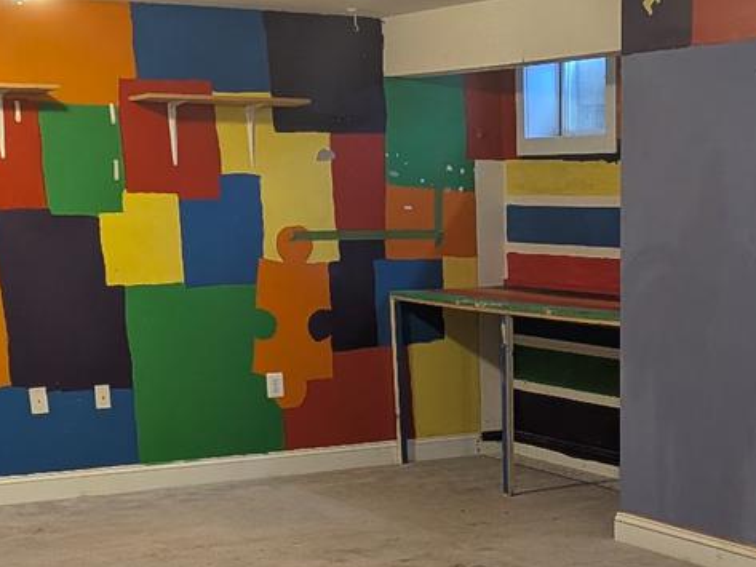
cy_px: 580
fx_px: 1595
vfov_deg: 19.5
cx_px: 601
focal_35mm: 73
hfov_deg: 26.2
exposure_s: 1/40
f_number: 1.7
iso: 161
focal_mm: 4.53
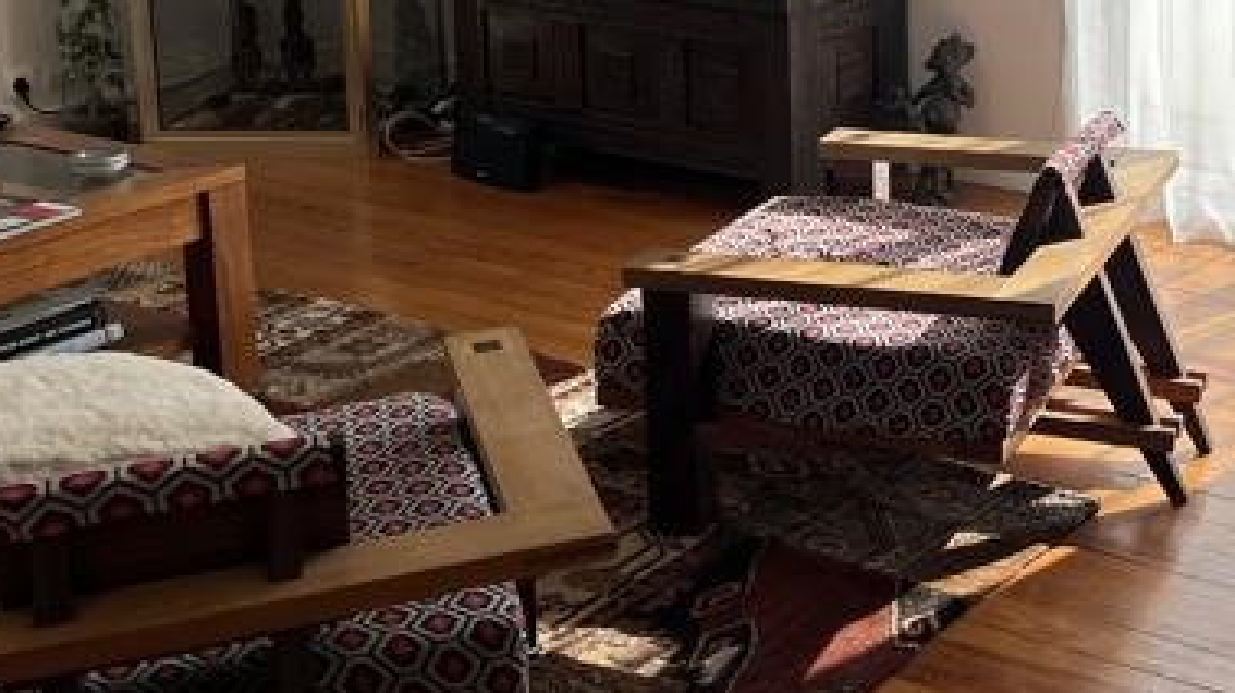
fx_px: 1963
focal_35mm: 60
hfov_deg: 32.4
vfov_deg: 19.3
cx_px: 1209
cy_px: -39
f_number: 1.6
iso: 50
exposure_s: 1/1018
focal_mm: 5.1
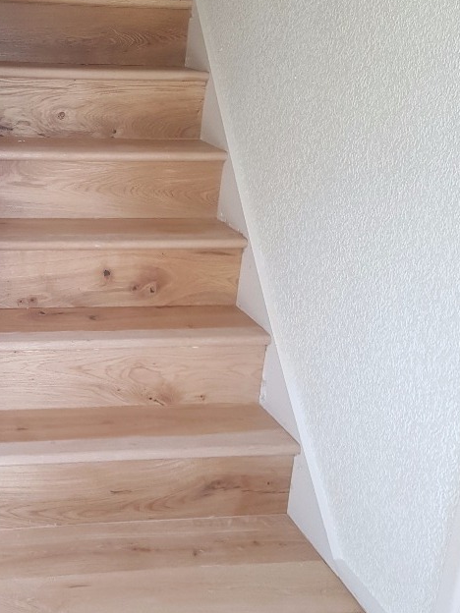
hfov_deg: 28.4
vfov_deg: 38.1
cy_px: 339
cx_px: 78
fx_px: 886
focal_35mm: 50
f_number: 1.7
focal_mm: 4.2
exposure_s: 1/100
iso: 80
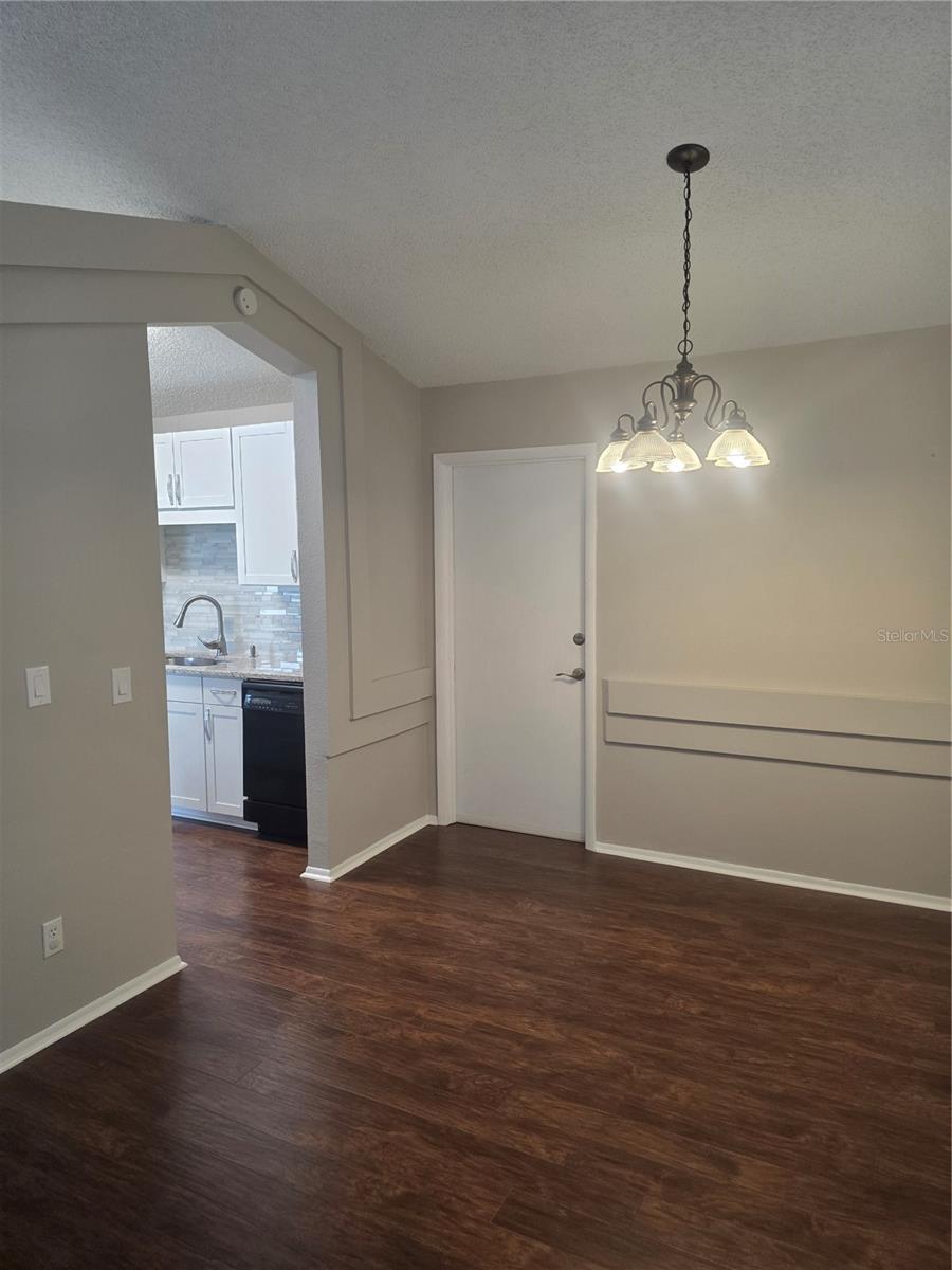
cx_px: 476
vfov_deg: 73.9
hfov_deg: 58.9
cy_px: 635
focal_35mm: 23
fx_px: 843
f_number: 1.7
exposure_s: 1/120
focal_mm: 6.3
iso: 250
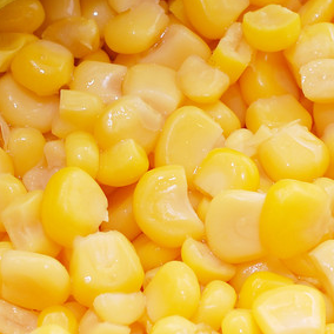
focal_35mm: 229
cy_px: 142
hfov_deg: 7.6
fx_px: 2500
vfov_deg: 7.6
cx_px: -62
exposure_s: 1/125
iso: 200
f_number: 8
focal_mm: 50
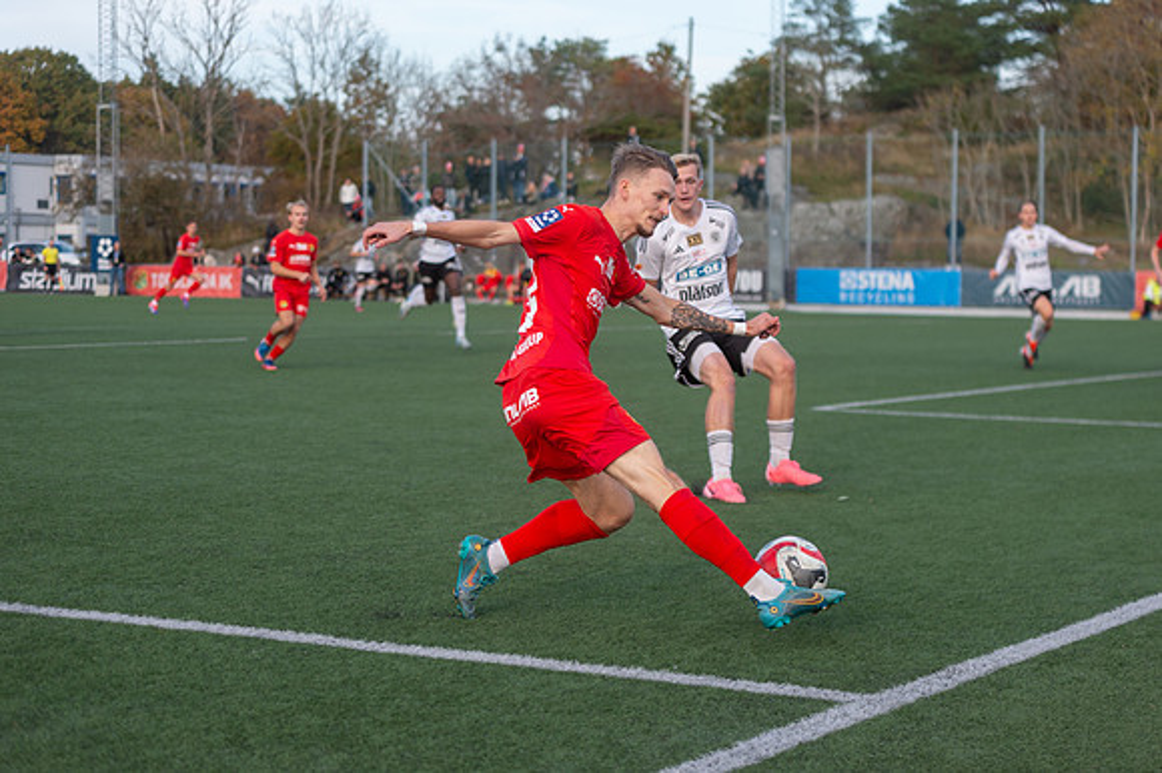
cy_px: 386
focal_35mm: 73
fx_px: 2358
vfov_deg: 18.6
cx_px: 581
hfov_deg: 27.7
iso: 500
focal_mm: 70
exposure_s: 1/1250
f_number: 3.2
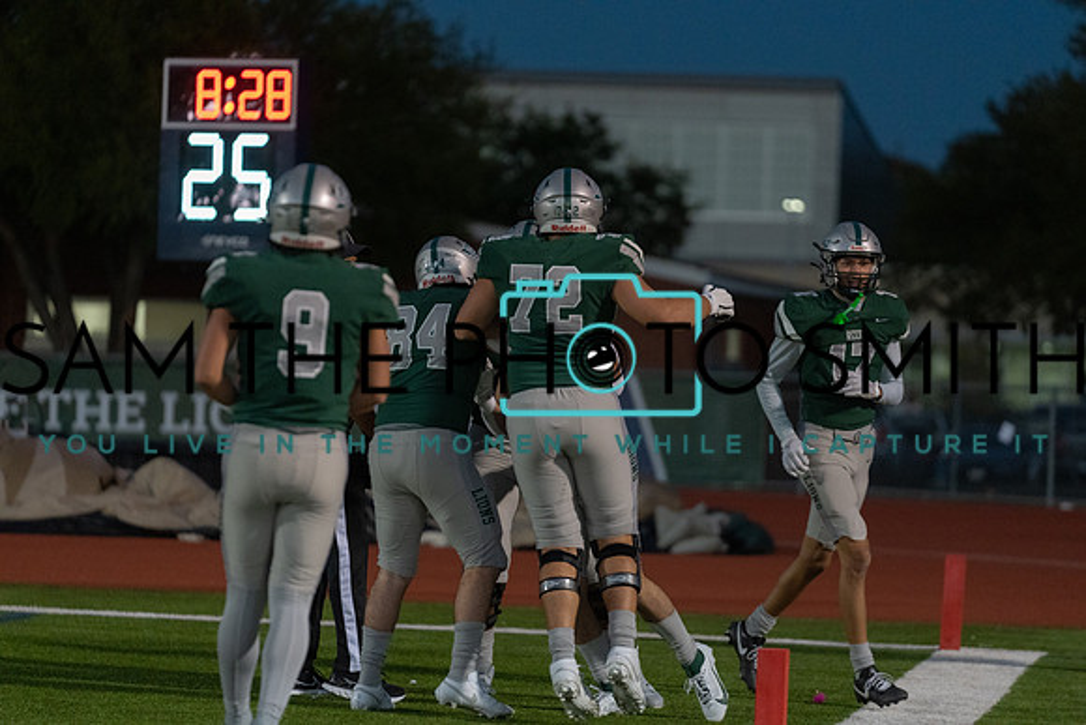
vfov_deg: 6.9
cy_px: 362
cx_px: 543
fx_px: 6034
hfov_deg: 10.3
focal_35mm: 200
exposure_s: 1/1250
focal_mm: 200
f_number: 2.8
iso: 5000
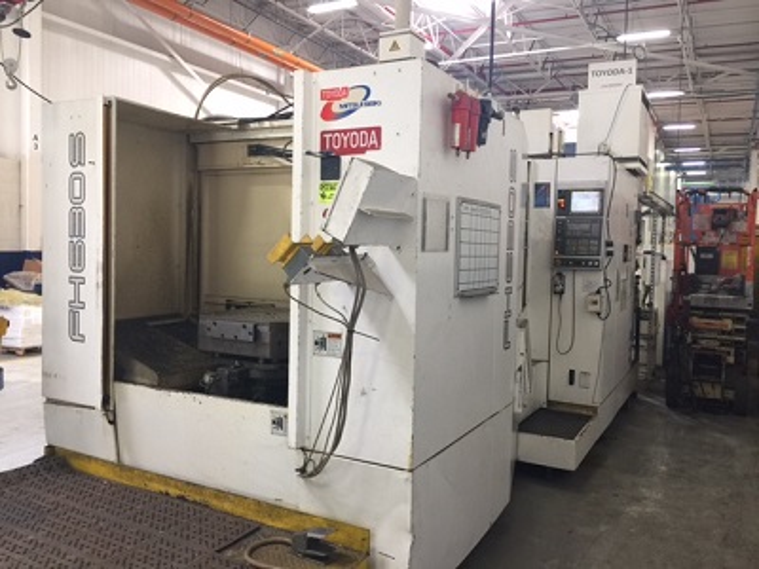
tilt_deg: -3.6
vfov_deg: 48.2
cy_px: 284
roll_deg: -2.0
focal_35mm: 29
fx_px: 636
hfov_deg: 61.7
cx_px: 380
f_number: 2.2
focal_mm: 4.15
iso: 50
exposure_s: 1/15
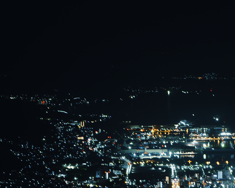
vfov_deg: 12.9
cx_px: 200
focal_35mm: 119
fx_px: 828
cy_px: 143
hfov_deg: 16.0
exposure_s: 25
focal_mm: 39
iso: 100
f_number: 7.1
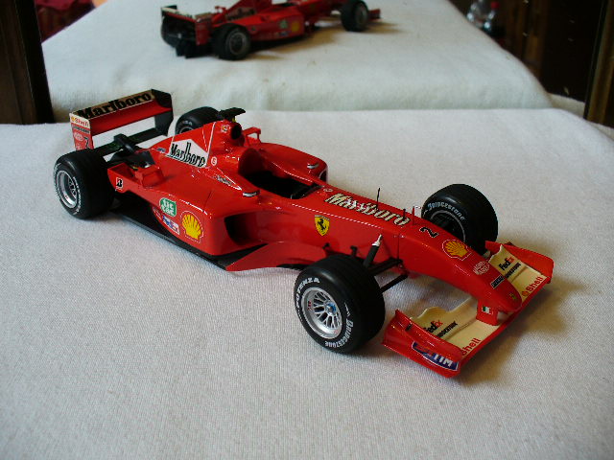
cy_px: 230
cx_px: 307
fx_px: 656
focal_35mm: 37
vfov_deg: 38.7
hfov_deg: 50.1
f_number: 2.8
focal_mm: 6.1
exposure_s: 1/60
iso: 80
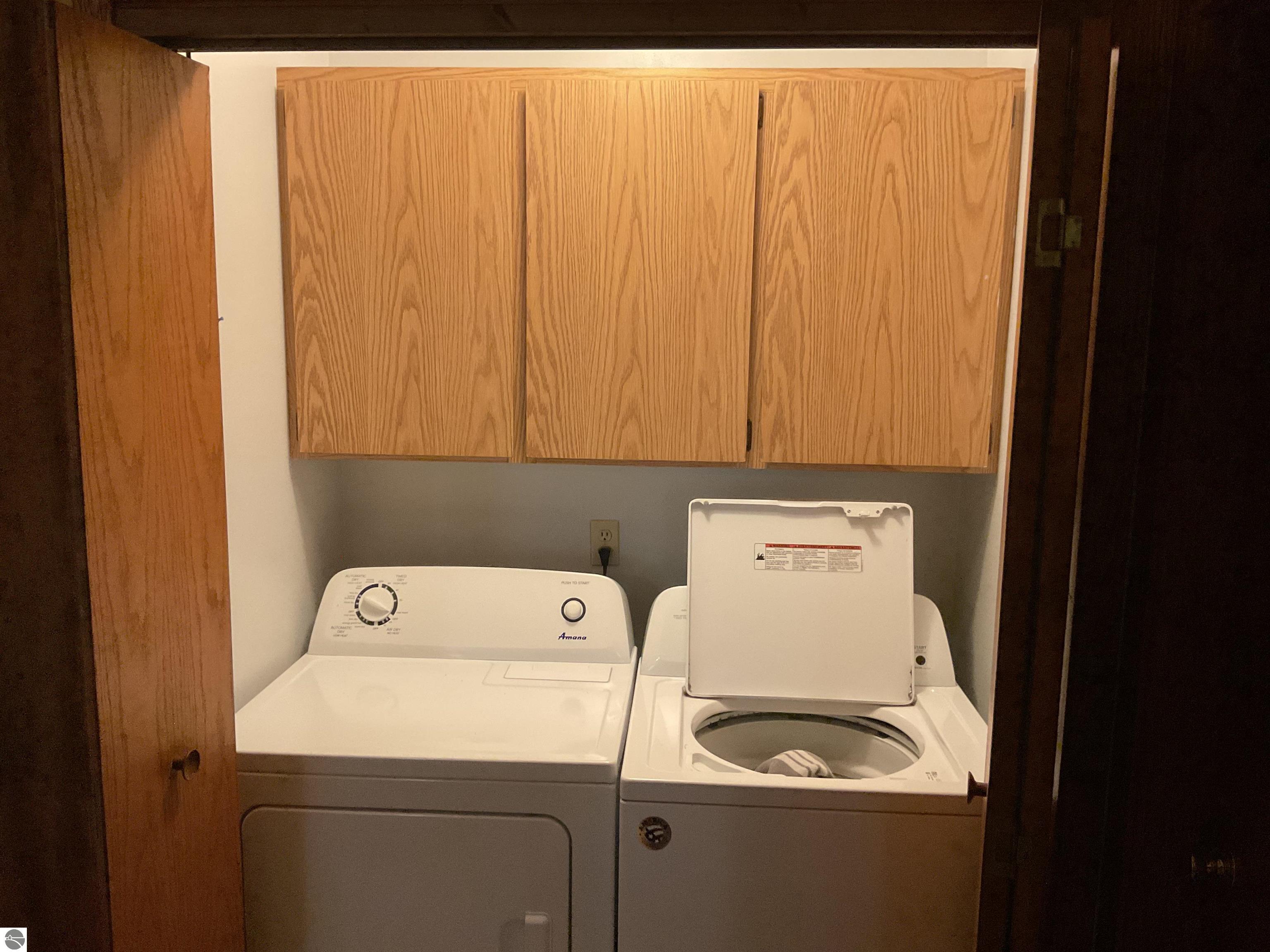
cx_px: 635
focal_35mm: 29
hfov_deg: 61.7
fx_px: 1064
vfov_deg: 48.2
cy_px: 476
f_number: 1.8
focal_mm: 3
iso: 250
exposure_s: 1/60
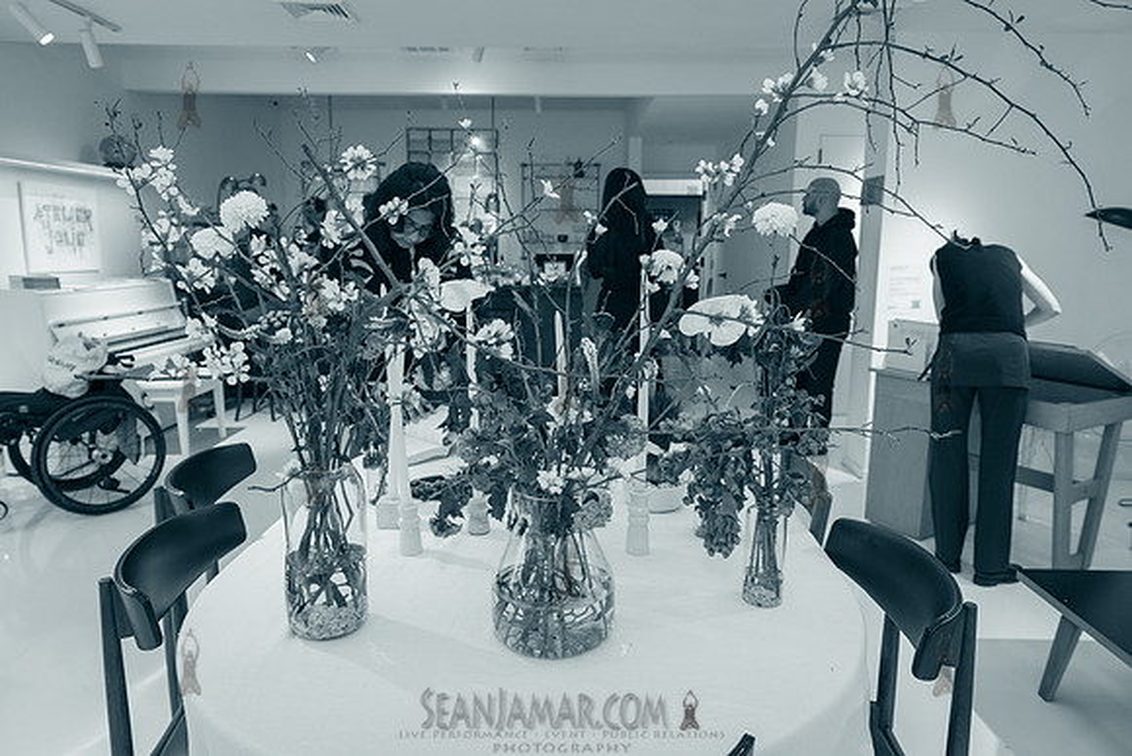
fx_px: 760
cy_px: 378
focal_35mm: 24
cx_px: 566
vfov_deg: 52.9
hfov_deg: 73.4
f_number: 4.5
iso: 1600
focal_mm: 24
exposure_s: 1/250
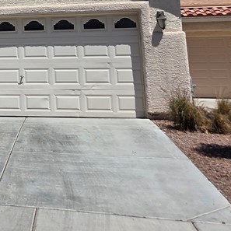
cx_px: -75
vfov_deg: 23.5
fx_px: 528
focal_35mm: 70
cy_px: -5
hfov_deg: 22.0
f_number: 1.8
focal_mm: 5.4
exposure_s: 1/7891
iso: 64
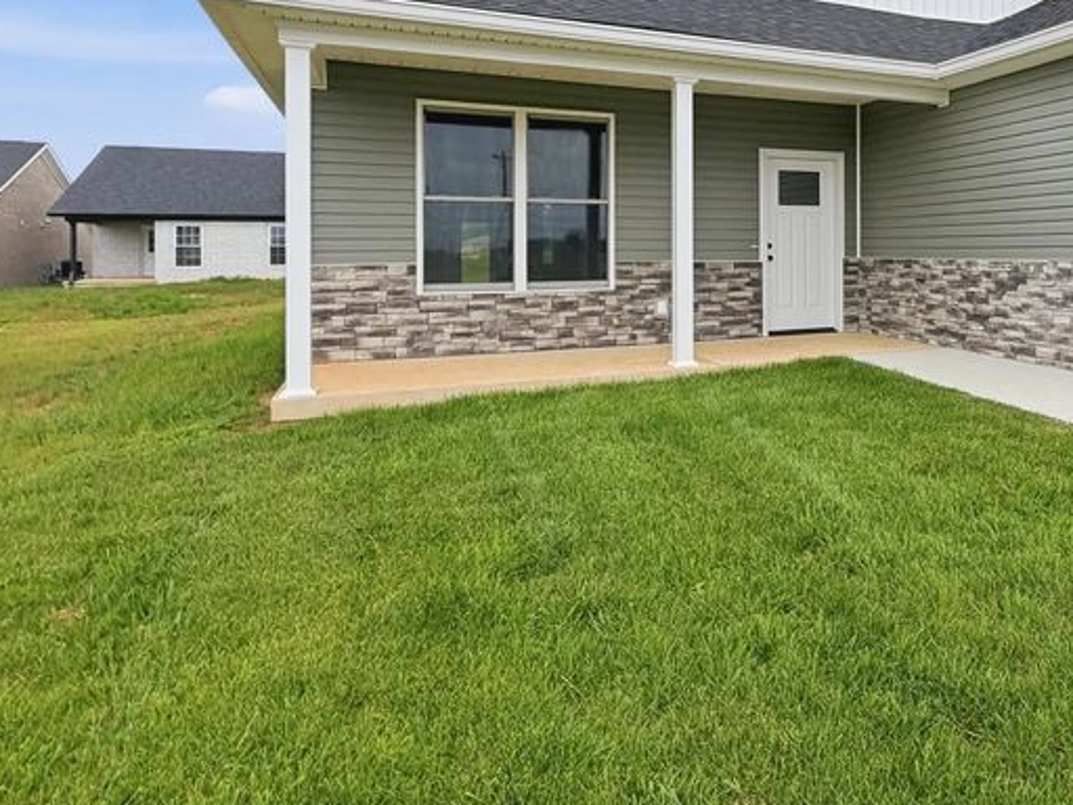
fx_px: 868
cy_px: 249
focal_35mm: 28
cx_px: 910
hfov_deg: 57.0
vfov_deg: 48.6
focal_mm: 2.2
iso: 40
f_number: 2.2
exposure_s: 1/569
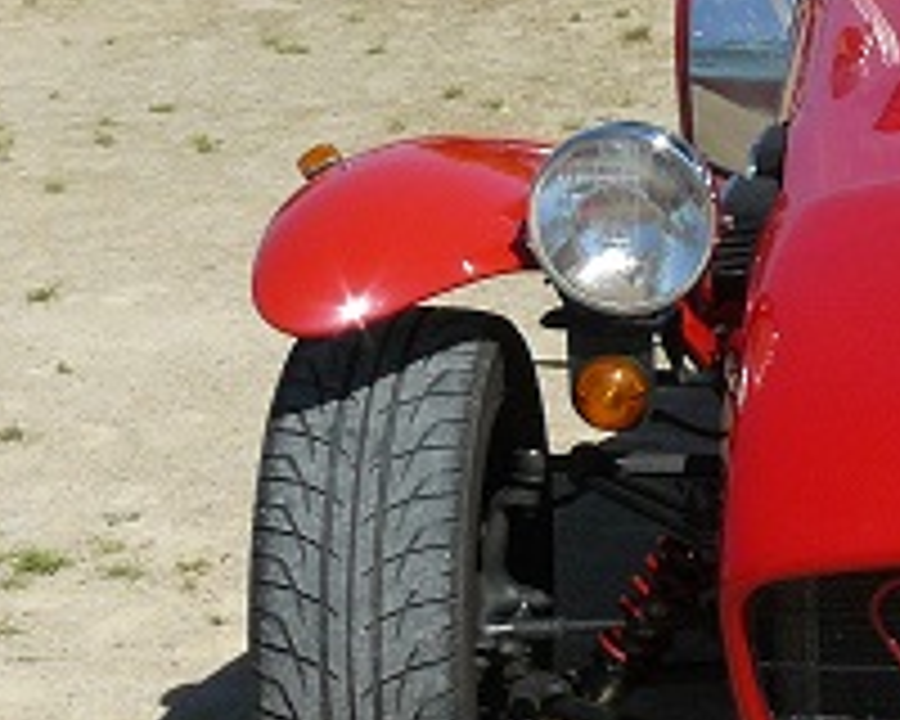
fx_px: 3596
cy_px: 248
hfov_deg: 13.5
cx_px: 1305
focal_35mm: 135
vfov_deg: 11.4
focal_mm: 6
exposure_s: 1/400
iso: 100
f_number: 6.3
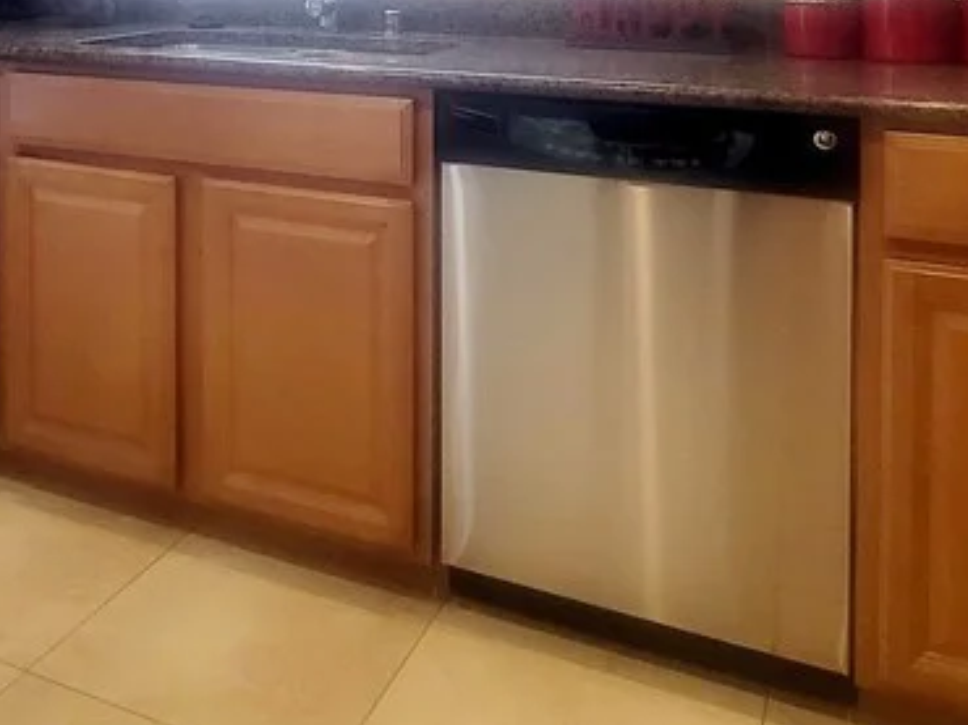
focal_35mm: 36
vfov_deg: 34.7
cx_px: 345
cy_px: -52
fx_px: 1006
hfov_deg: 50.7
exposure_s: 1/60.2
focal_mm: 2.2
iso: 200
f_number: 2.2
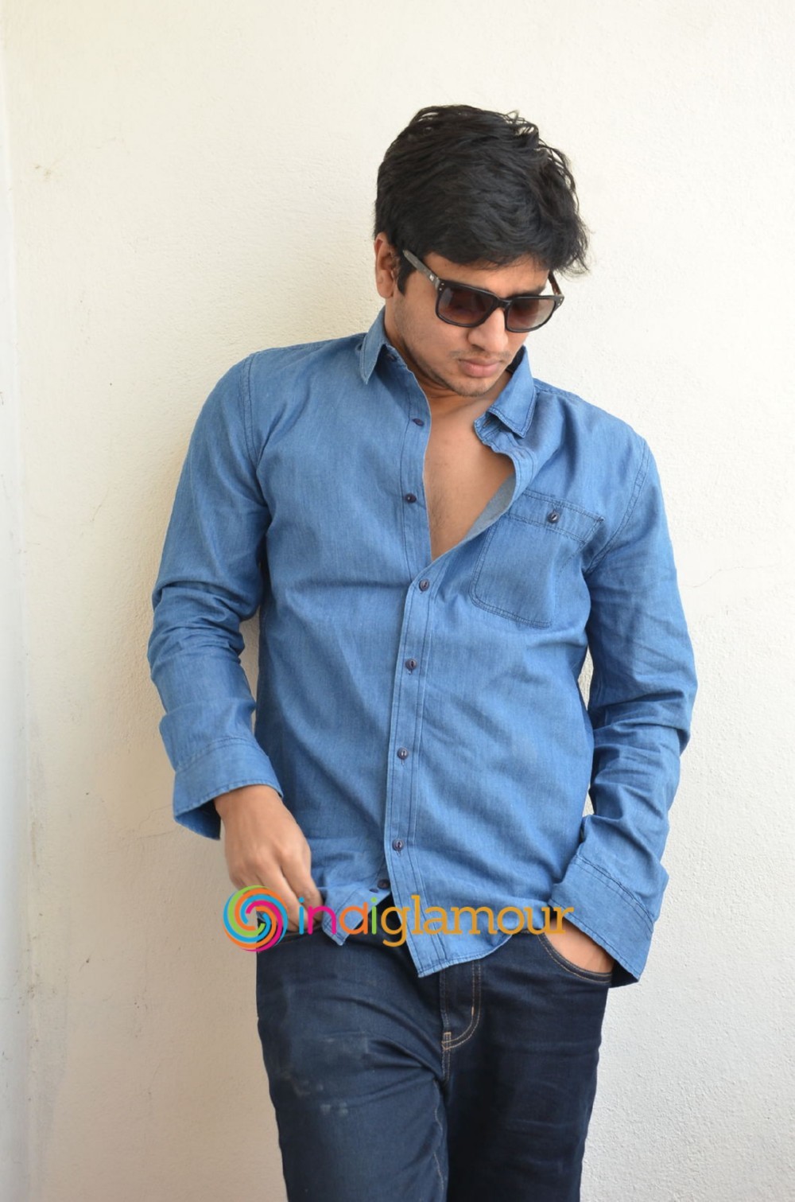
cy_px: 601
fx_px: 1898
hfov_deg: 23.7
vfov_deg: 35.1
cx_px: 398
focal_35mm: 57
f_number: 5.6
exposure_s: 1/125
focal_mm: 38
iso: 500
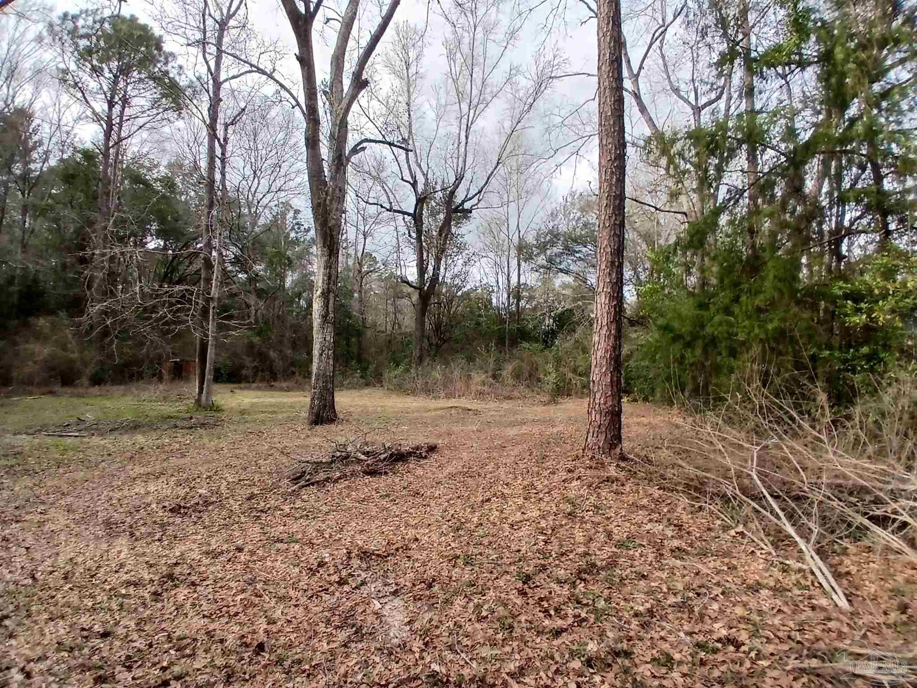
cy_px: 344
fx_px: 450
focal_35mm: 17
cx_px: 458
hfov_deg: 91.0
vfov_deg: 74.7
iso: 50
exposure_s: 1/333
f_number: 2.2
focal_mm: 1.4
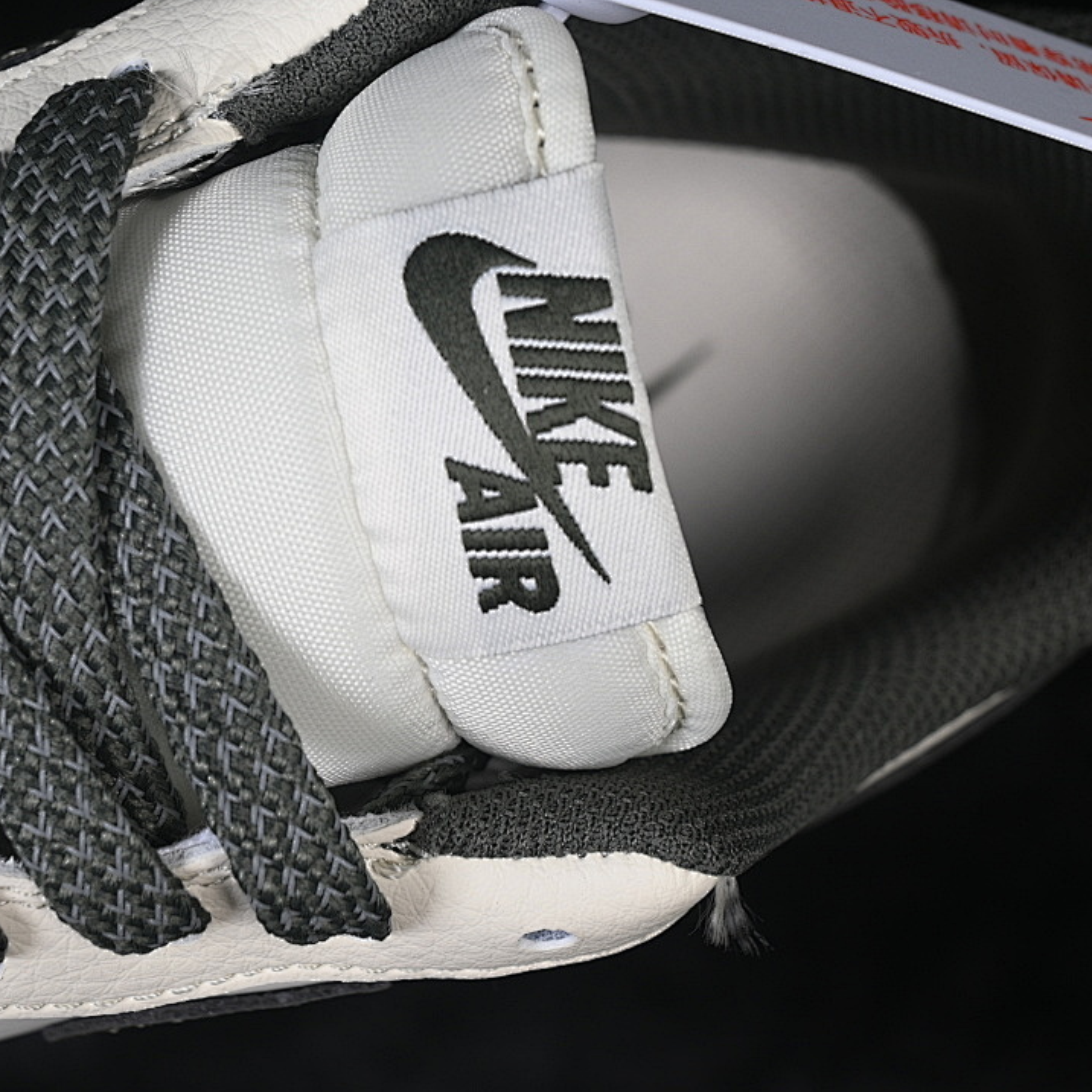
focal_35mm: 96
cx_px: 390
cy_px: 547
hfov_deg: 18.1
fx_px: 3426
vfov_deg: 18.1
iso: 160
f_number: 7.1
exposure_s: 1/80
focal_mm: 50
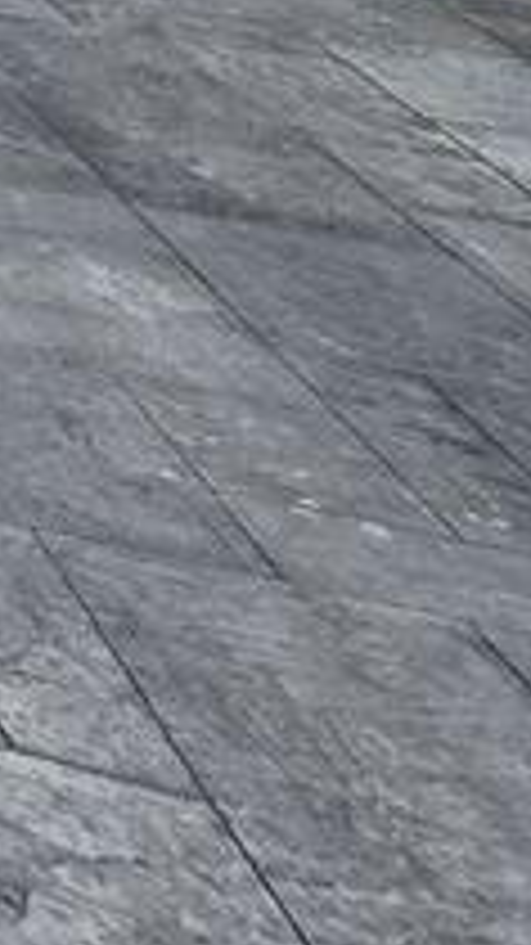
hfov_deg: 8.6
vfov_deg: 20.7
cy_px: -778
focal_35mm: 69
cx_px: -1516
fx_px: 1729
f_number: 1.9
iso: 40
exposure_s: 1/1410
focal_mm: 2.2
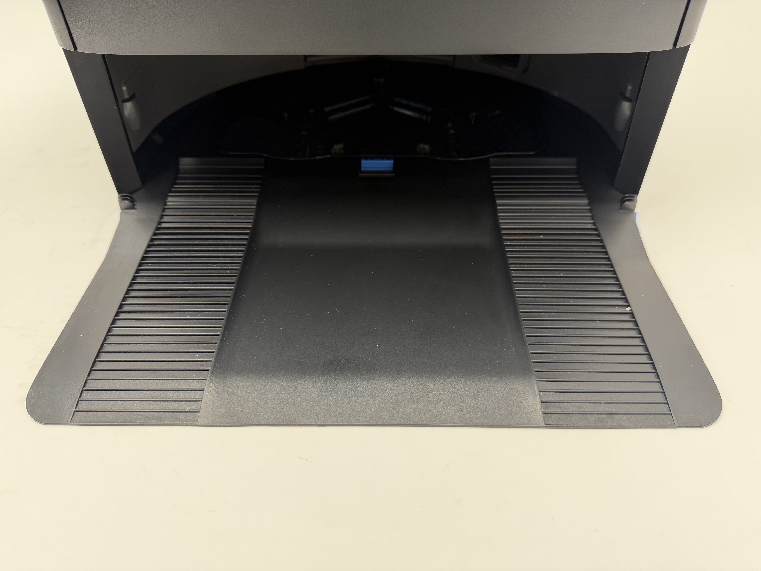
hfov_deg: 71.6
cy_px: 286
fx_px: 528
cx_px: 380
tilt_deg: -42.2
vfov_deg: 56.8
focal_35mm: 24
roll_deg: +1.8
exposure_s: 1/100
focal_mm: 6.76
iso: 80
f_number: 1.78
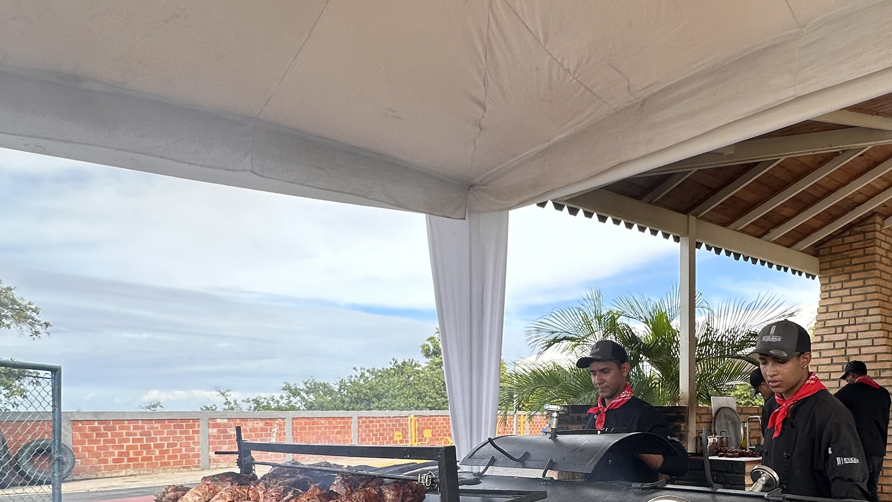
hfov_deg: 66.7
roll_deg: -0.3
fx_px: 662
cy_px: 411
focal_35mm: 28
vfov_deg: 39.6
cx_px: 570
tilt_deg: +0.3
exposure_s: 1/467
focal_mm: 2.22
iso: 40
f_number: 2.2
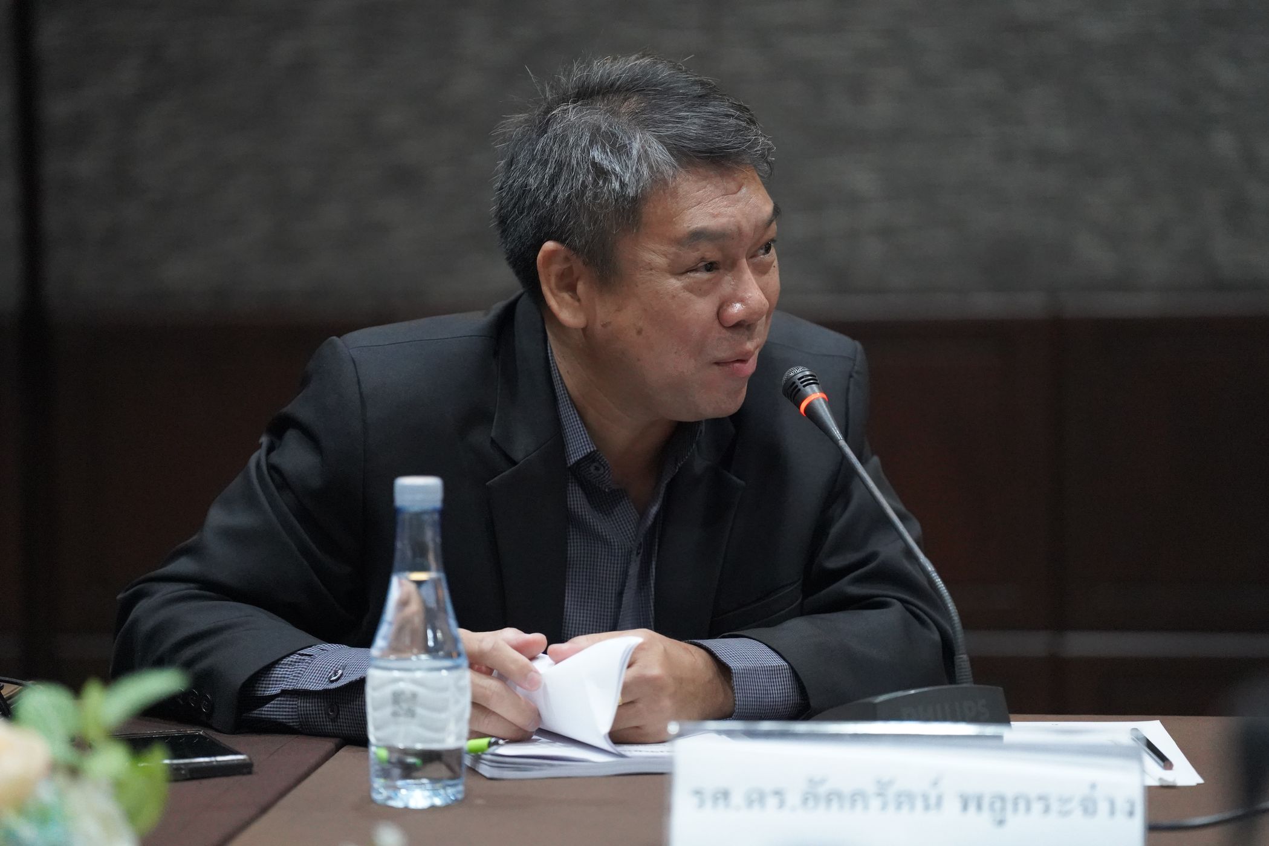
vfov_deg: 7.8
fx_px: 6168
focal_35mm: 175
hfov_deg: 11.7
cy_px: 423
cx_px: 634
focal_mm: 175
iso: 10000
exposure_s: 1/400
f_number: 2.8
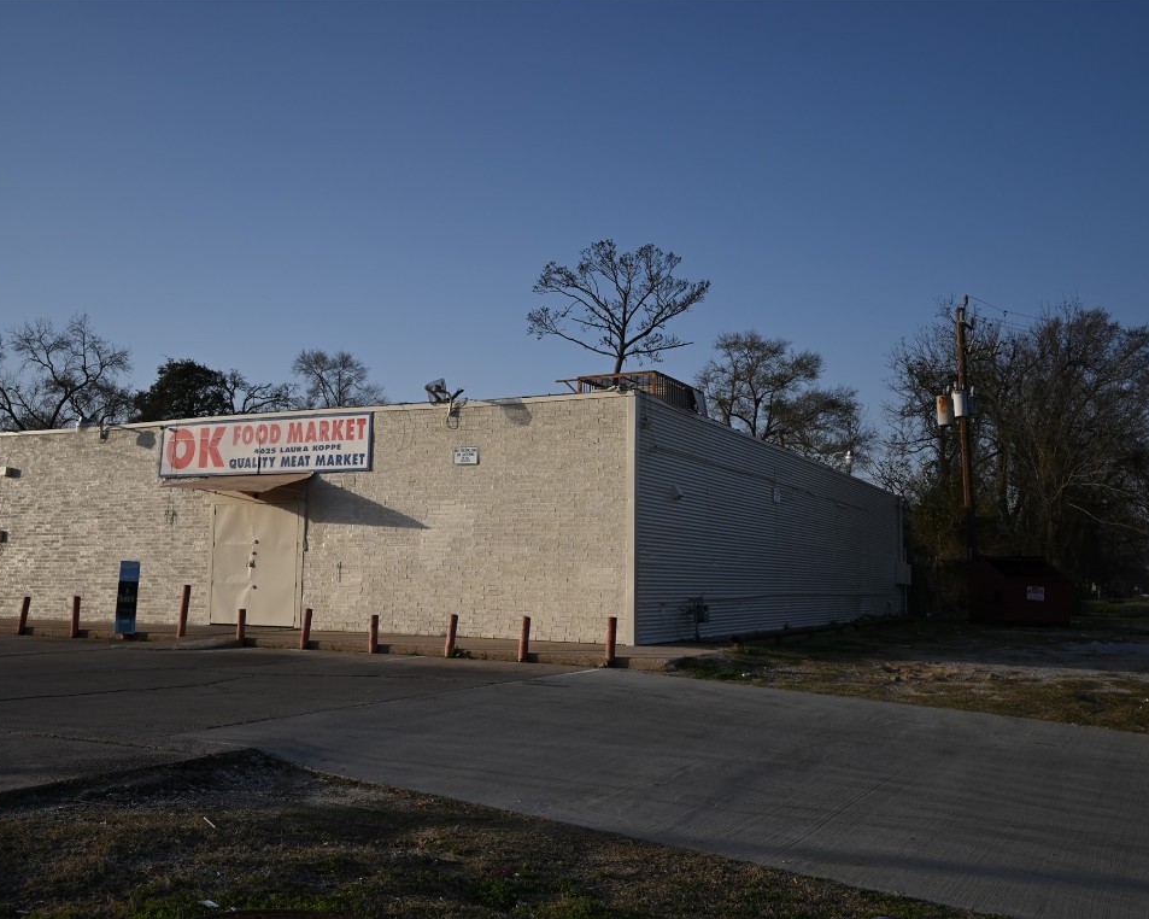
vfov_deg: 43.3
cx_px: 540
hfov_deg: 52.8
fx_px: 1156
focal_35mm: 34
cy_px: 457
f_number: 4.5
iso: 100
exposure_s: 1/1250
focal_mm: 30
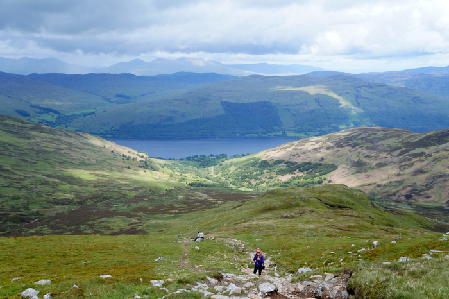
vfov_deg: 35.5
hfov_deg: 51.3
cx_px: 224
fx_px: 467
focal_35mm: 38
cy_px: 150
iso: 200
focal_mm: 25
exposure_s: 1/400
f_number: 6.3
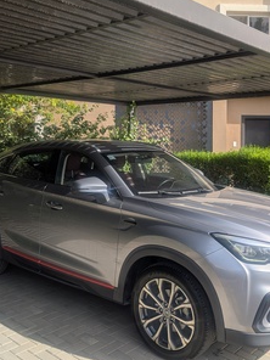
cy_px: 135
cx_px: 143
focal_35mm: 37
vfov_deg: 49.6
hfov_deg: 38.7
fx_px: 385
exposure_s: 1/5464
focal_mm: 6.9
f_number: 1.68
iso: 20
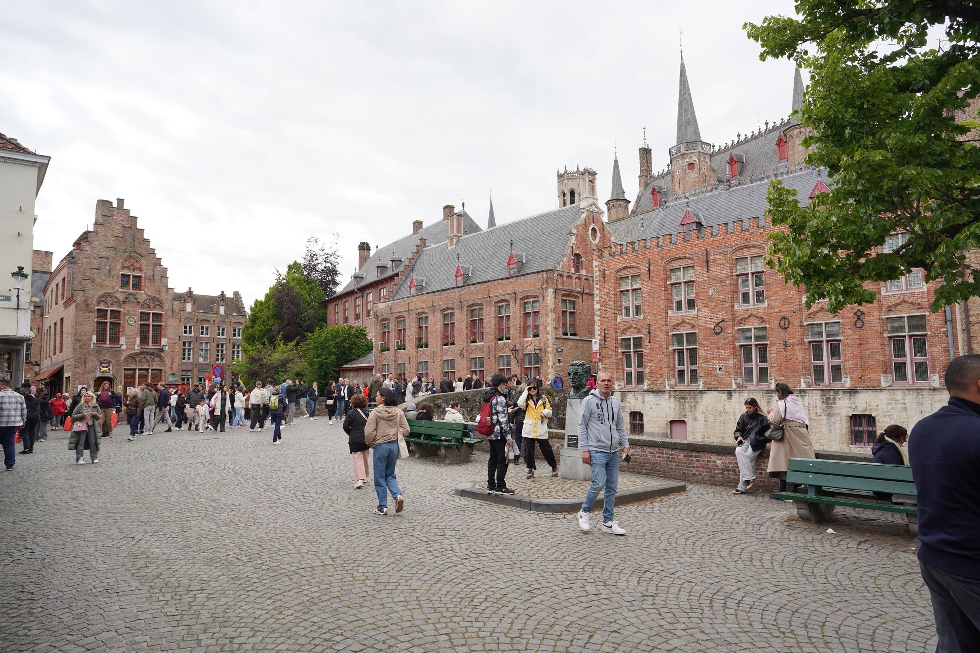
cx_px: 490
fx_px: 653
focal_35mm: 24
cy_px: 326
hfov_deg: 73.7
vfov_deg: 53.1
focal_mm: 24
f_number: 9
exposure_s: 1/100
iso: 100
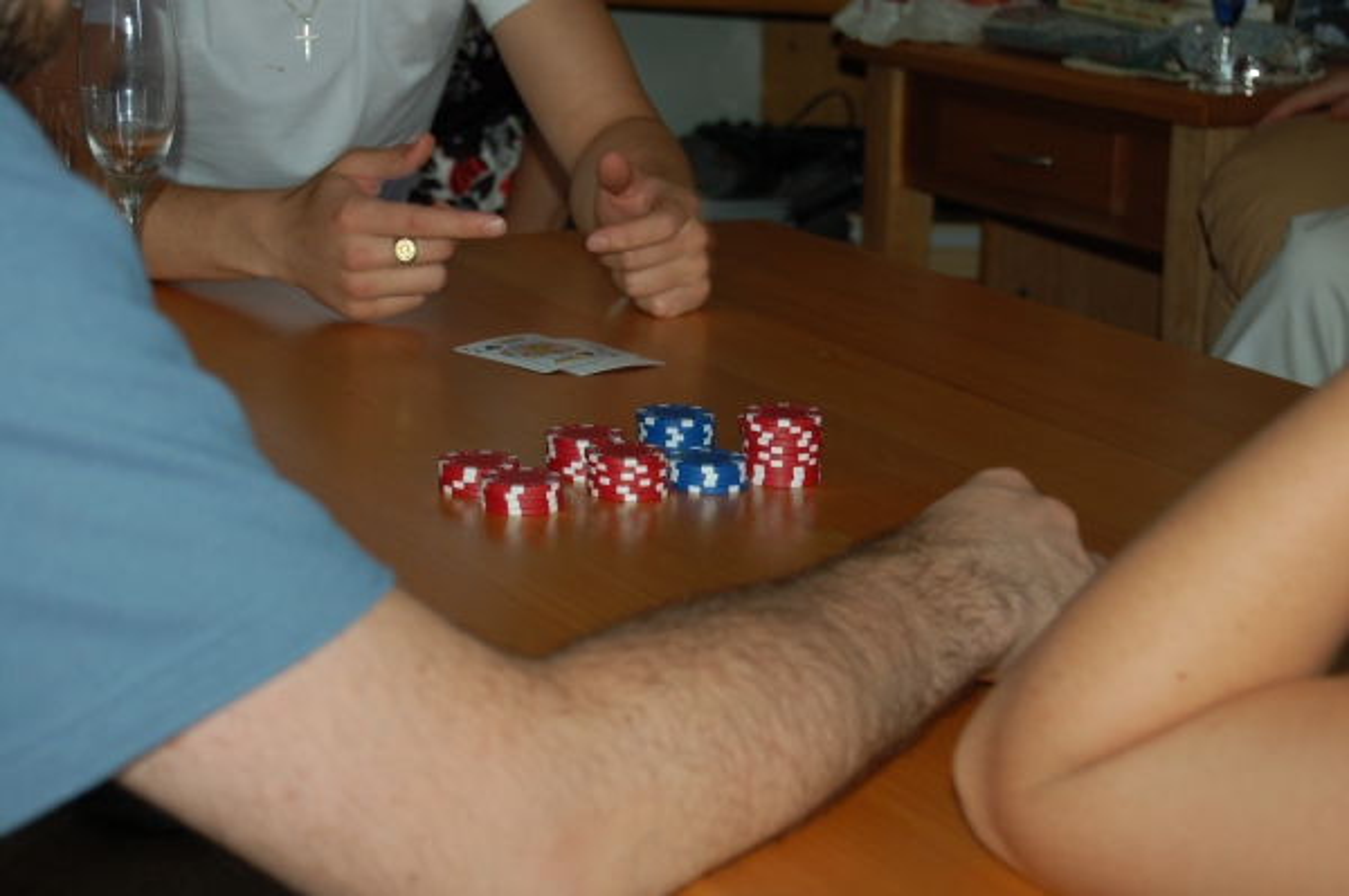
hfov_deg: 24.6
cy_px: 448
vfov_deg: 16.5
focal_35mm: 82
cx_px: 674
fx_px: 3089
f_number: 5.6
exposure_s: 1/60
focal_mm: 55
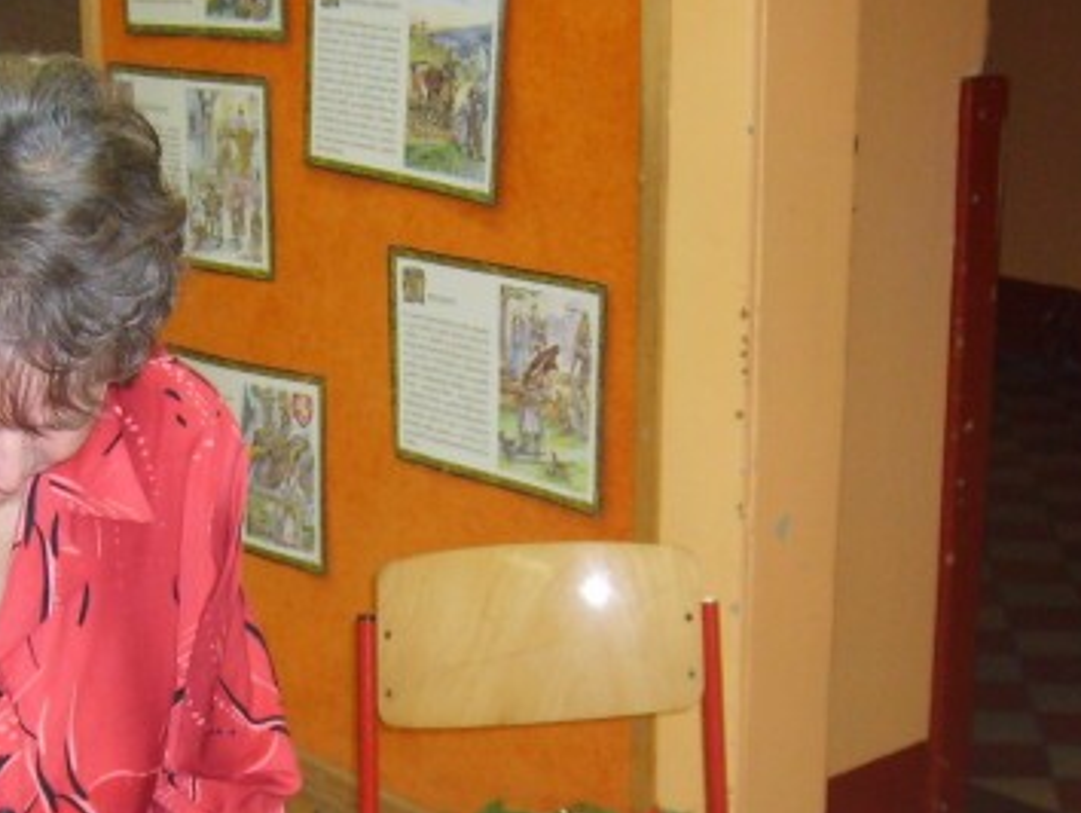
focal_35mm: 79
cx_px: 315
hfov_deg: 24.5
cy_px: 758
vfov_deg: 18.3
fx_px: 2469
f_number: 2.8
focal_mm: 5.8
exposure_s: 1/45
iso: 113
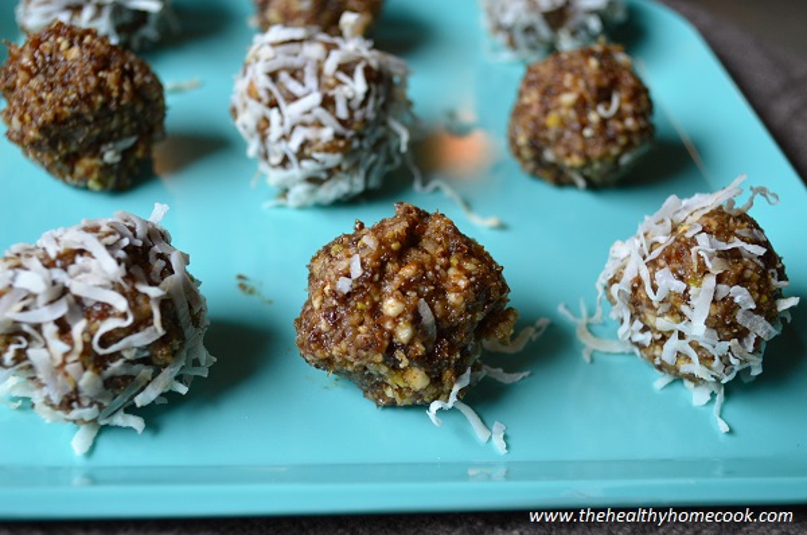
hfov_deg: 41.2
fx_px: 1074
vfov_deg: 28.0
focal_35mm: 48
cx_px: 404
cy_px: 268
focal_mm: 32
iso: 500
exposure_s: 1/60
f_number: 4.8
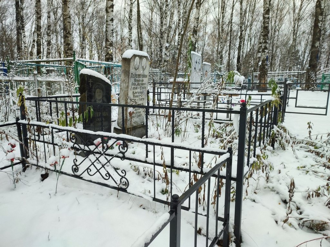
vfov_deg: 54.9
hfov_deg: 69.4
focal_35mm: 25
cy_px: 124
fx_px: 238
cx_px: 165
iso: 57
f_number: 1.9
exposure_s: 1/50
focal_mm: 6.04
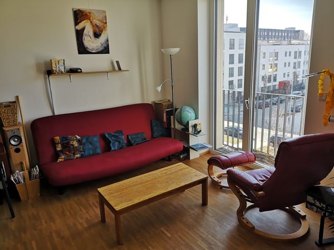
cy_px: 125
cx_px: 167
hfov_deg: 65.3
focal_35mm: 27
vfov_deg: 51.4
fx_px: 261
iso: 50
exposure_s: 1/257
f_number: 1.8
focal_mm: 3.95
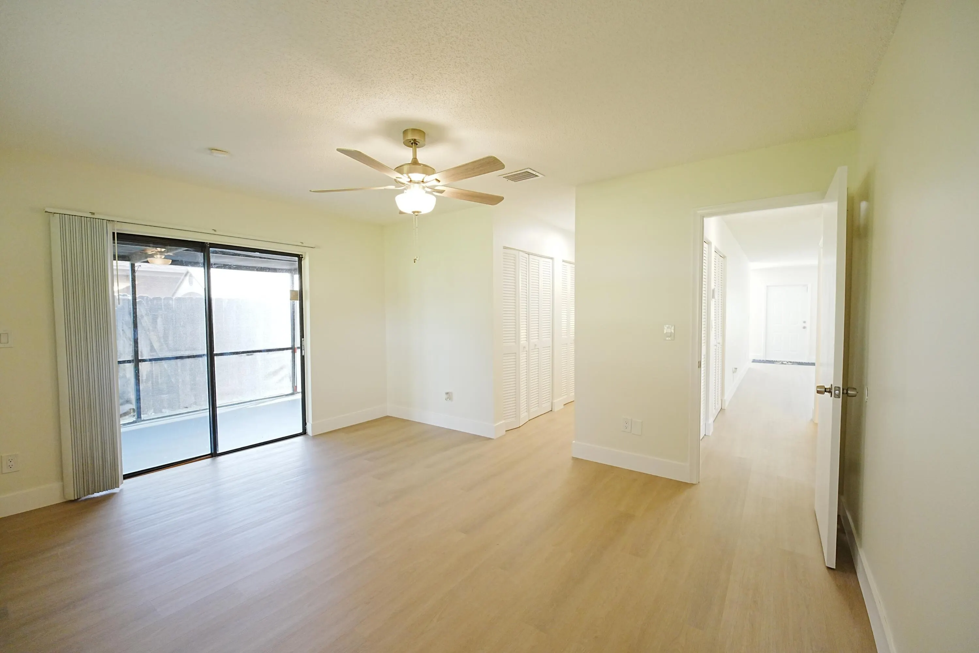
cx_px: 490
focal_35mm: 14
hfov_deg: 104.3
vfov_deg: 81.2
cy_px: 326
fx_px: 381
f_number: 7.1
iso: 2500
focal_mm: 14
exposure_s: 1/60
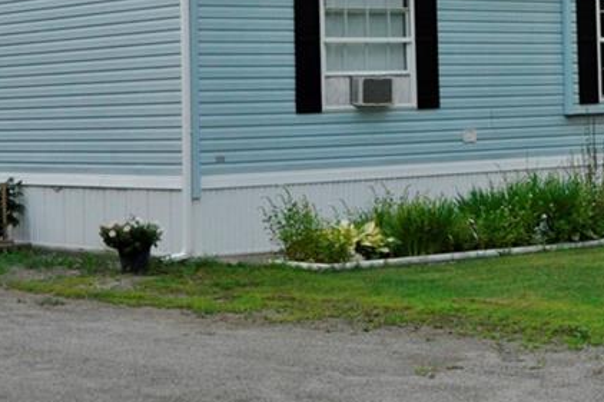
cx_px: 454
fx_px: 1828
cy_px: -41
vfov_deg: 12.3
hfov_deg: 18.6
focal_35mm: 109
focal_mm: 30
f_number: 10
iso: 800
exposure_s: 1/400
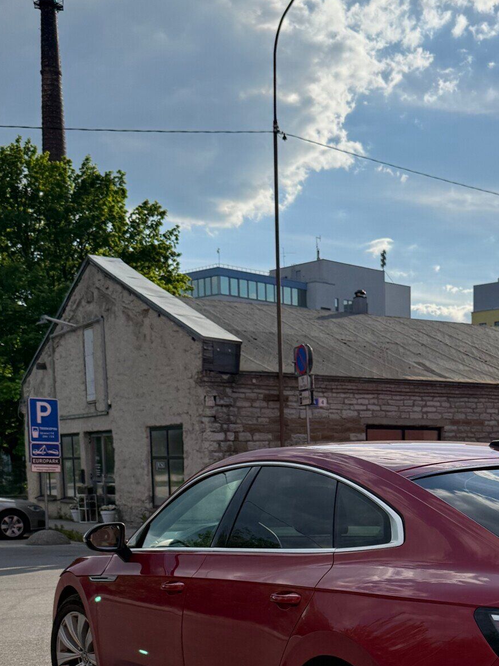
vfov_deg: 34.5
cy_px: 579
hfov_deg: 26.8
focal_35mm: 53
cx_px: 421
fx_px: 1018
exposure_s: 1/9091
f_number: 1.78
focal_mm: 6.76
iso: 100
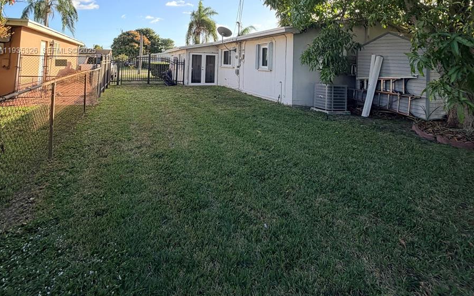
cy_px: 51
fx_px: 258
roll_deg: -2.2
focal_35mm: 20
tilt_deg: +3.2
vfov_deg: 54.7
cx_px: 237
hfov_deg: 85.1
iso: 50
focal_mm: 2.22
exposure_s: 1/502
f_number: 2.2
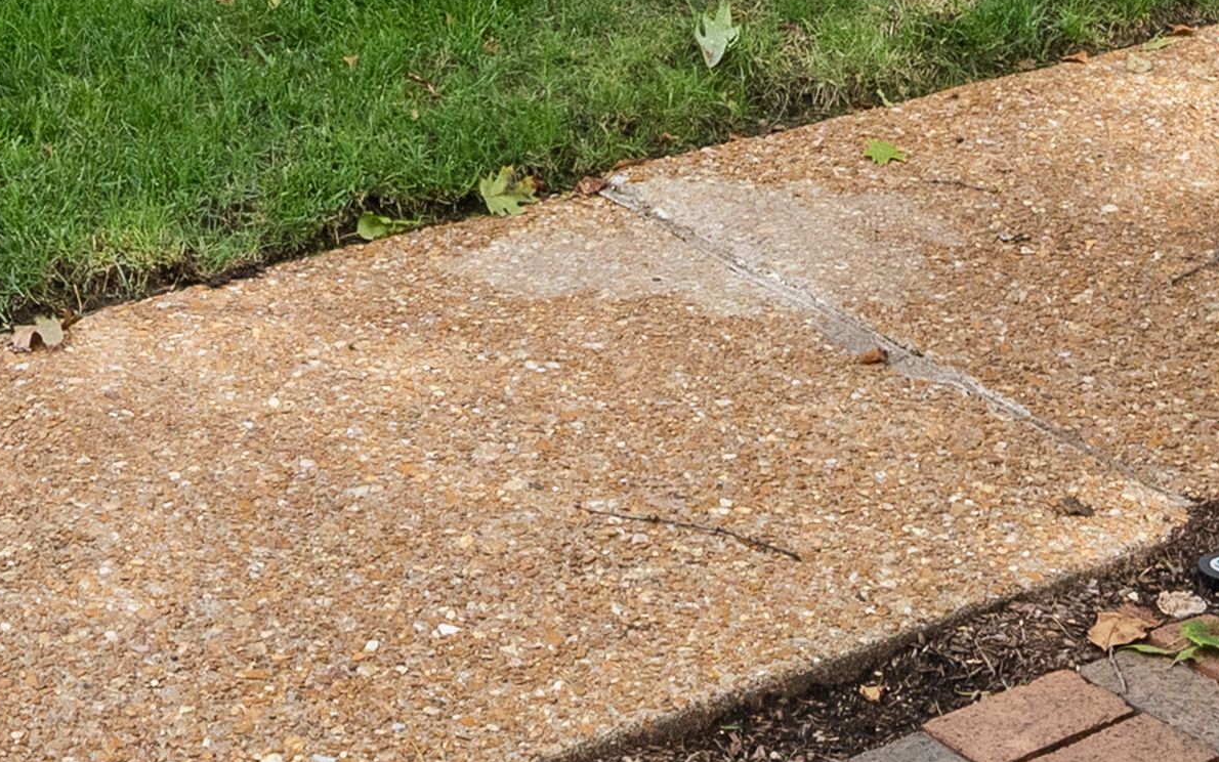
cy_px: -759
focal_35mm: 84
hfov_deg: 24.2
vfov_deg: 13.4
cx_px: 216
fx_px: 2791
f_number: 5.6
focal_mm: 14
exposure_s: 1/500
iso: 640
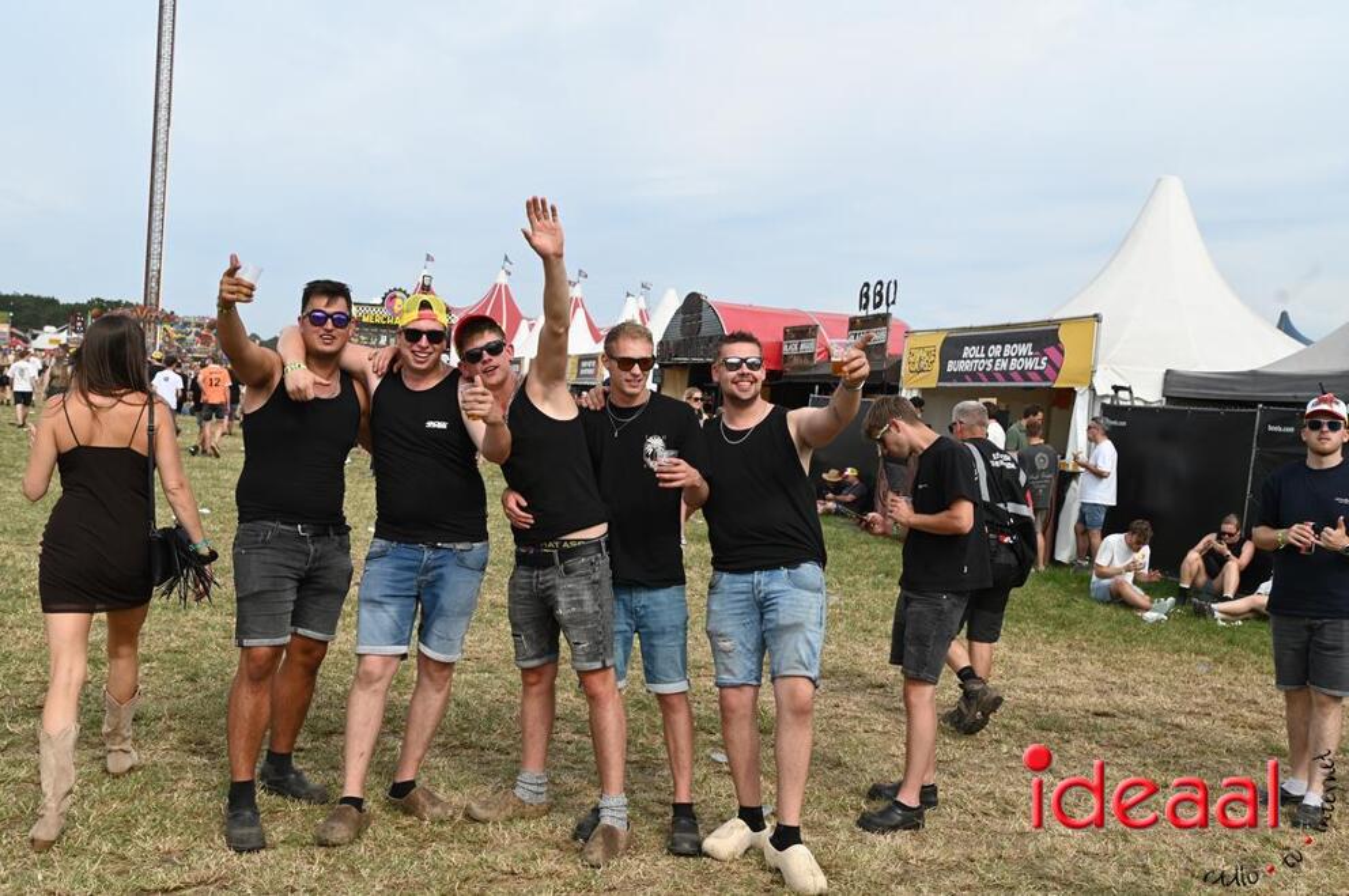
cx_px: 674
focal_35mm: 36
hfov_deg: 53.2
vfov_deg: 36.8
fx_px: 1347
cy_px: 448
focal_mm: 36
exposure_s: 1/320
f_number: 6.3
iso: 100
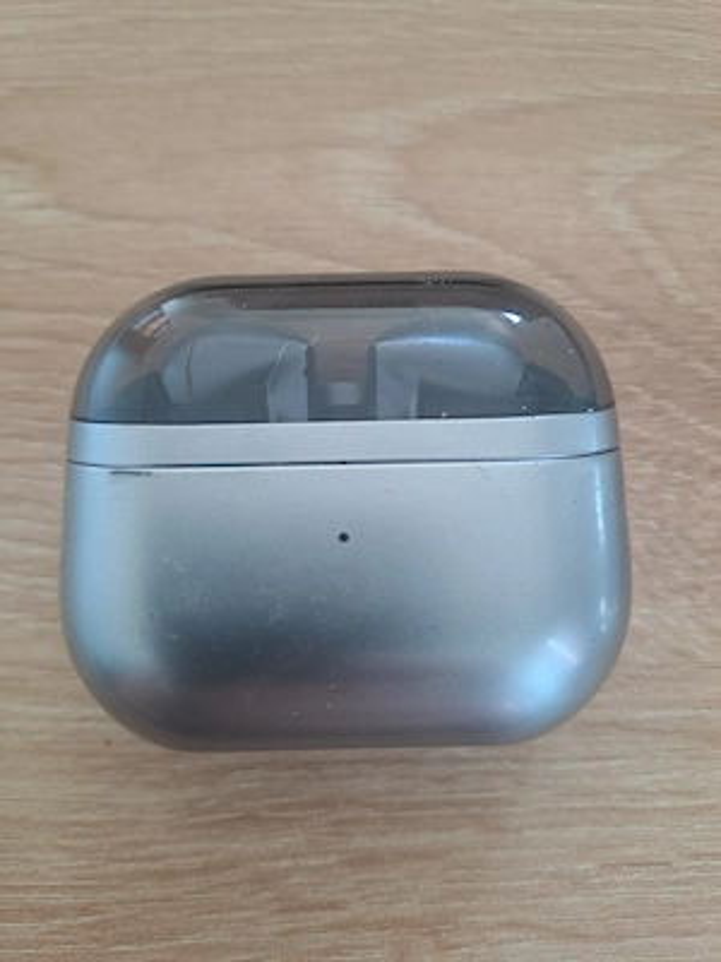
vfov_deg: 69.4
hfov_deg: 54.9
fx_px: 694
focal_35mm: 25
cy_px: 481
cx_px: 360
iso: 100
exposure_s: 1/50
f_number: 1.8
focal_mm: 4.65
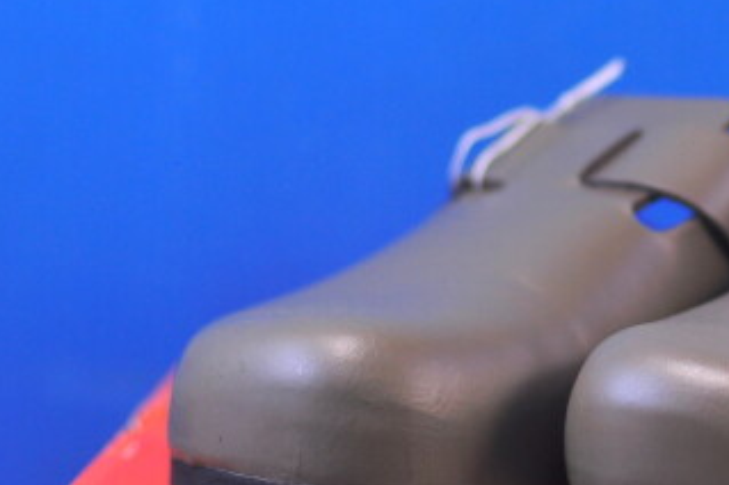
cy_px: 67
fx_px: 3803
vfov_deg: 7.3
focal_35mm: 188
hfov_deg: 10.8
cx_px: 786
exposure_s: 1/320
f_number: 2.2
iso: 250
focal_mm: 50
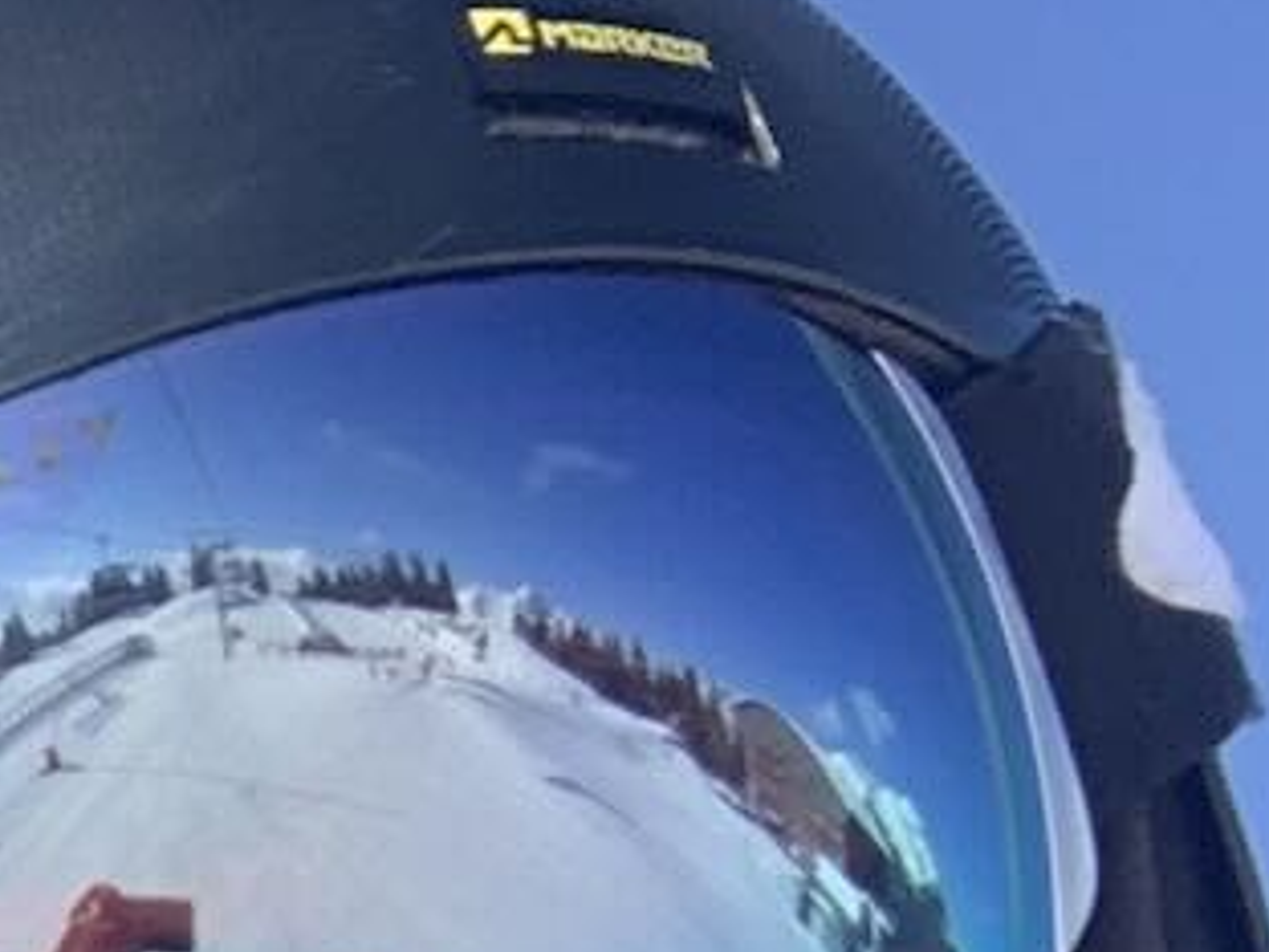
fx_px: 6012
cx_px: -1436
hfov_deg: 10.8
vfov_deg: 8.3
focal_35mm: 164
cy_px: 2274
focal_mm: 2.87
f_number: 2.2
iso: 16
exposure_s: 1/673
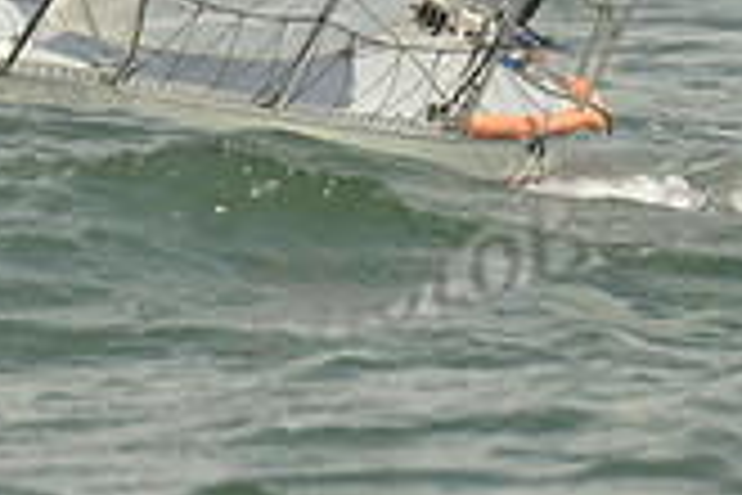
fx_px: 13788
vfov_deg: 2.1
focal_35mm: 669
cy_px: 74
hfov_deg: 3.1
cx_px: 9
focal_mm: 190
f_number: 7.1
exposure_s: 1/1250
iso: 200
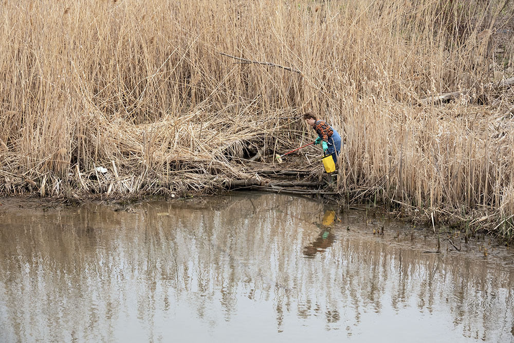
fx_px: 1428
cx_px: 257
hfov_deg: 20.4
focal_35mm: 100
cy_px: 172
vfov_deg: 13.7
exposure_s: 1/1250
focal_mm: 100
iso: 1250
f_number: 11
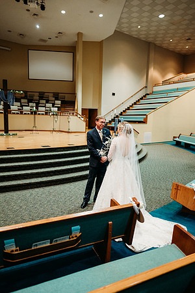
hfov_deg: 53.1
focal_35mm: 24
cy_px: 146
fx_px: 195
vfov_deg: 73.7
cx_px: 98
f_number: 1.8
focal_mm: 24
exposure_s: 1/125
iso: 2000
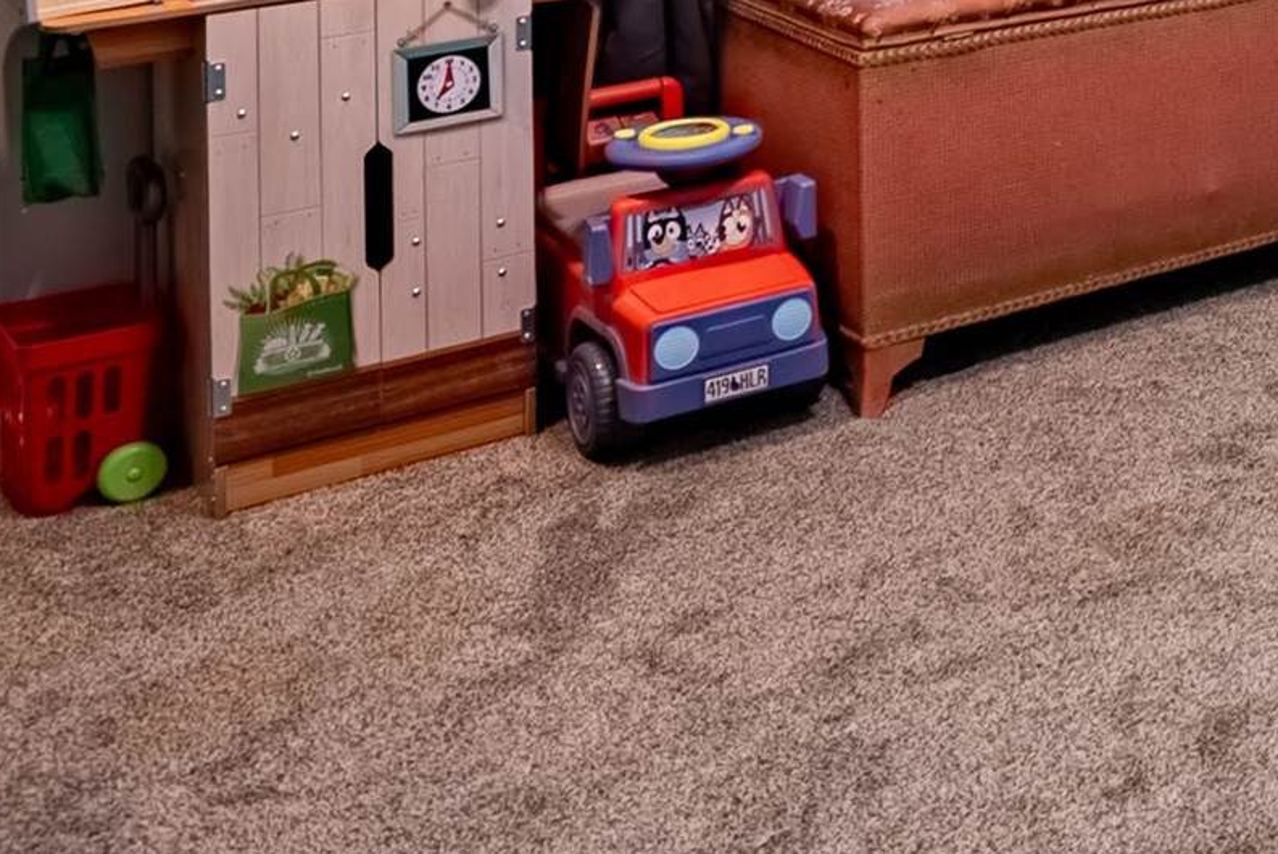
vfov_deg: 18.9
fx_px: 2203
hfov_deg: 24.9
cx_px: 1915
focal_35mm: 62
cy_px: -488
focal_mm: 16
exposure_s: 1/80
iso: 200
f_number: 8
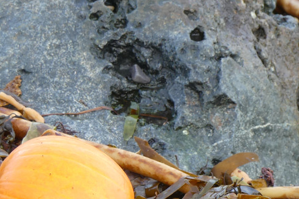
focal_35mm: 455
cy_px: 210
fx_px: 3778
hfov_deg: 4.5
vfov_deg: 3.0
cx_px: 52
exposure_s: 1/80
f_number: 2.8
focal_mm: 36.1
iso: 160
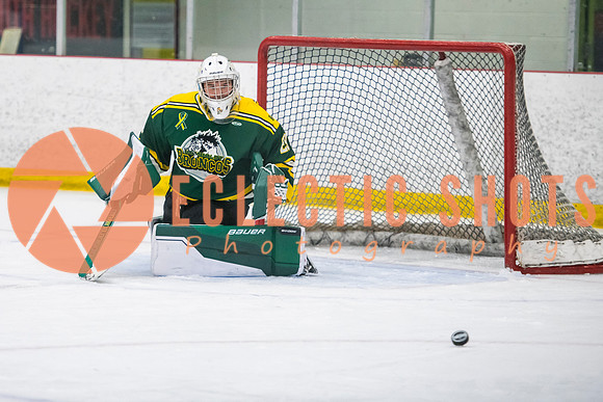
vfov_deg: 6.5
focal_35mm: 210
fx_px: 3523
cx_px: 193
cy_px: 121
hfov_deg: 9.8
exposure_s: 1/640
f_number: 3.2
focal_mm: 145
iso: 2500
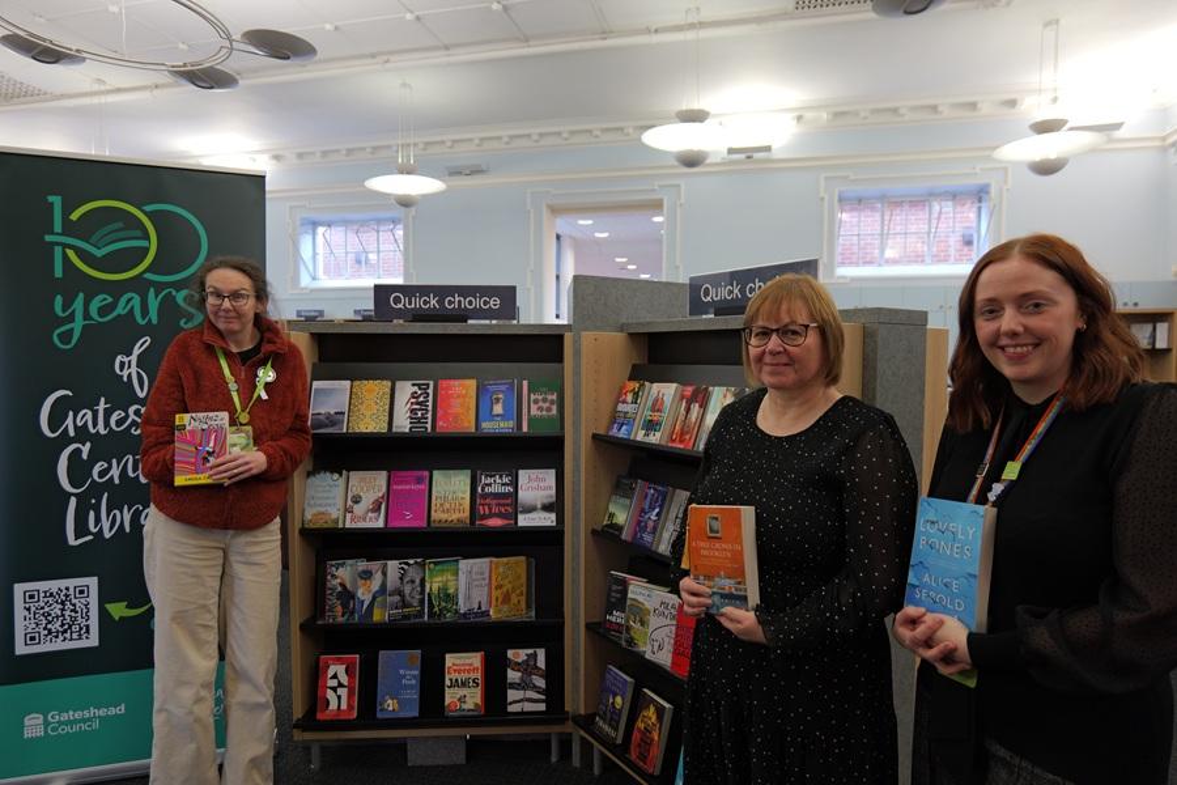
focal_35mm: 20
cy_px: 392
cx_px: 588
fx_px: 654
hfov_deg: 84.0
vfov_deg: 61.9
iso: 500
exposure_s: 1/60
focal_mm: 20
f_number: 3.5
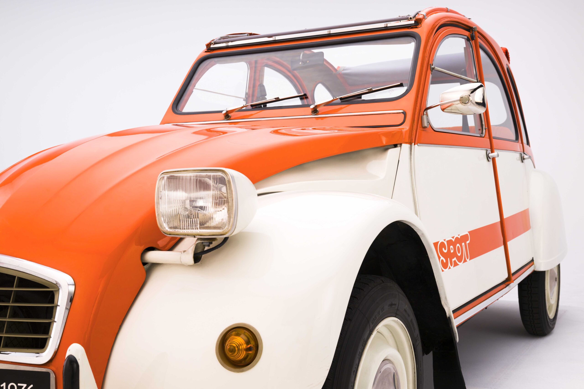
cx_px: 292
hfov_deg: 44.5
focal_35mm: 44
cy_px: 194
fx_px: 714
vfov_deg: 30.5
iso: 100
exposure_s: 1/100
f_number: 11
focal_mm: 44
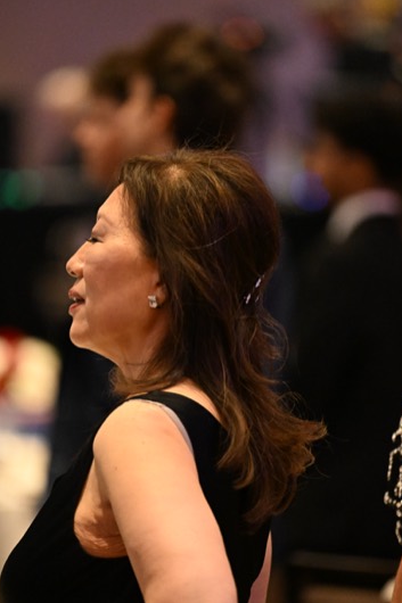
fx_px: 5061
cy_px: 302
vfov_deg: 6.8
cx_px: 182
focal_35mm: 302
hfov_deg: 4.5
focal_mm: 200
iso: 8000
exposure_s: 1/100
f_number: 2.8
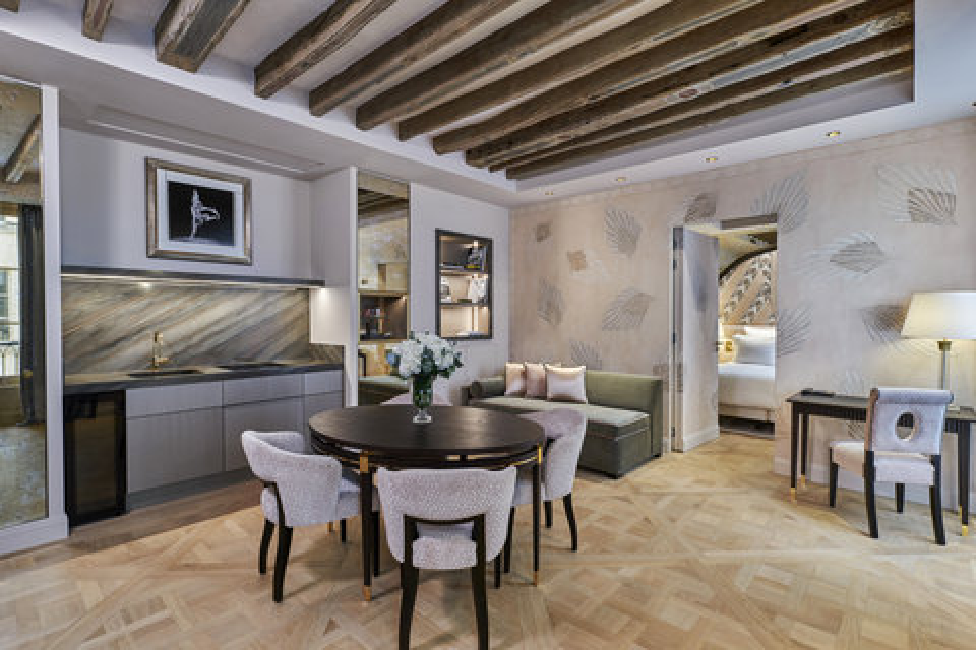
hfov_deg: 93.3
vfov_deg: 70.4
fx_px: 461
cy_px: 325
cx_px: 488
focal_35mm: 17
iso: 100
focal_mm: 17
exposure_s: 1/3.33
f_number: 9
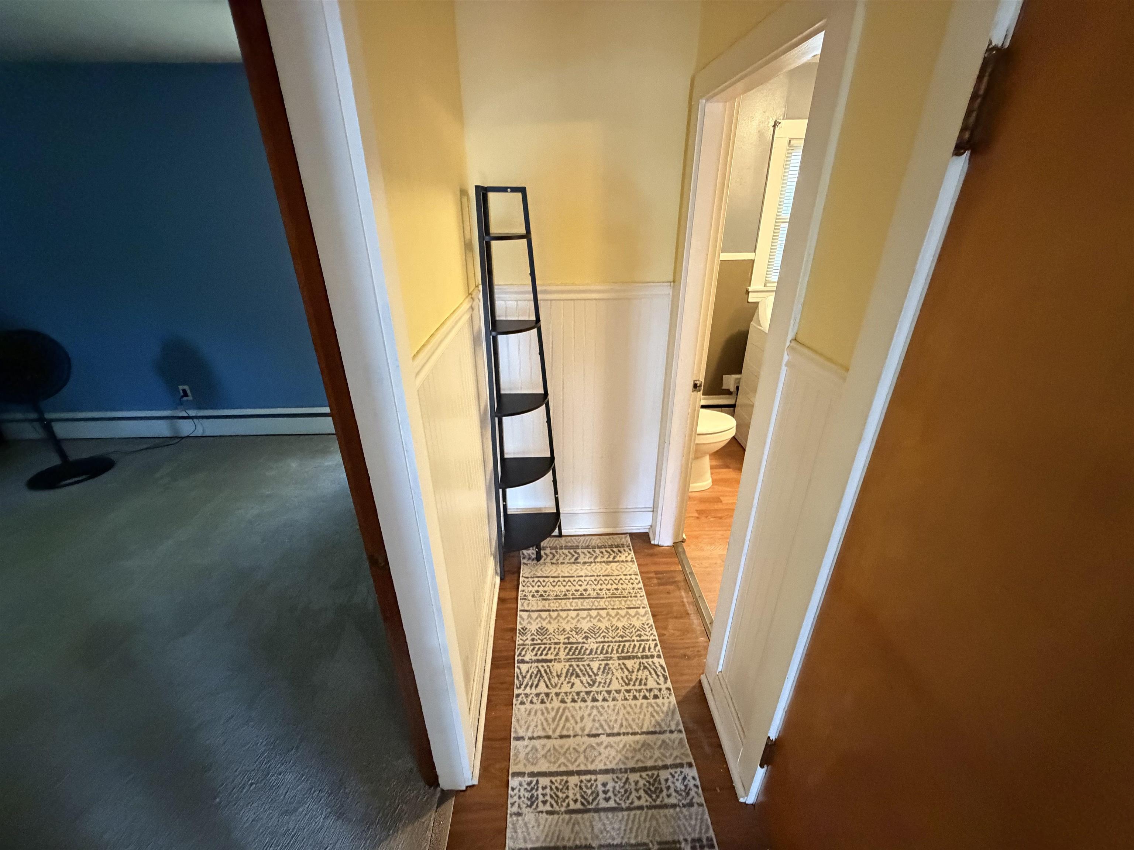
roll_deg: +0.5
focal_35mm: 14
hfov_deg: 102.1
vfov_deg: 85.7
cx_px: 567
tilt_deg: -25.7
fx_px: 459
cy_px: 425
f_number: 2.2
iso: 1000
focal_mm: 2.22
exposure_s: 1/60
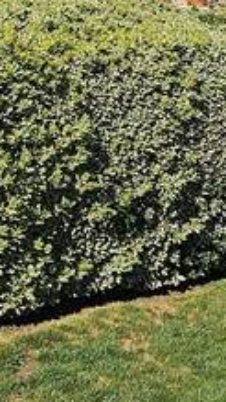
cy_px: -73
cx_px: 197
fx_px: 1248
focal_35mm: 117
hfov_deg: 10.3
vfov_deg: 17.5
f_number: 1.7
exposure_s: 1/1024
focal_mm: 6.3
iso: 10
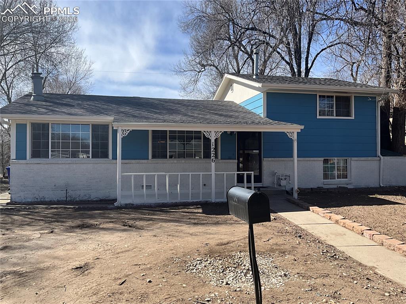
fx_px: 340
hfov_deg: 61.7
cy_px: 152
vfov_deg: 48.2
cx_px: 203
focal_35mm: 29
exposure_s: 1/1626
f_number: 1.8
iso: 25
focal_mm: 3
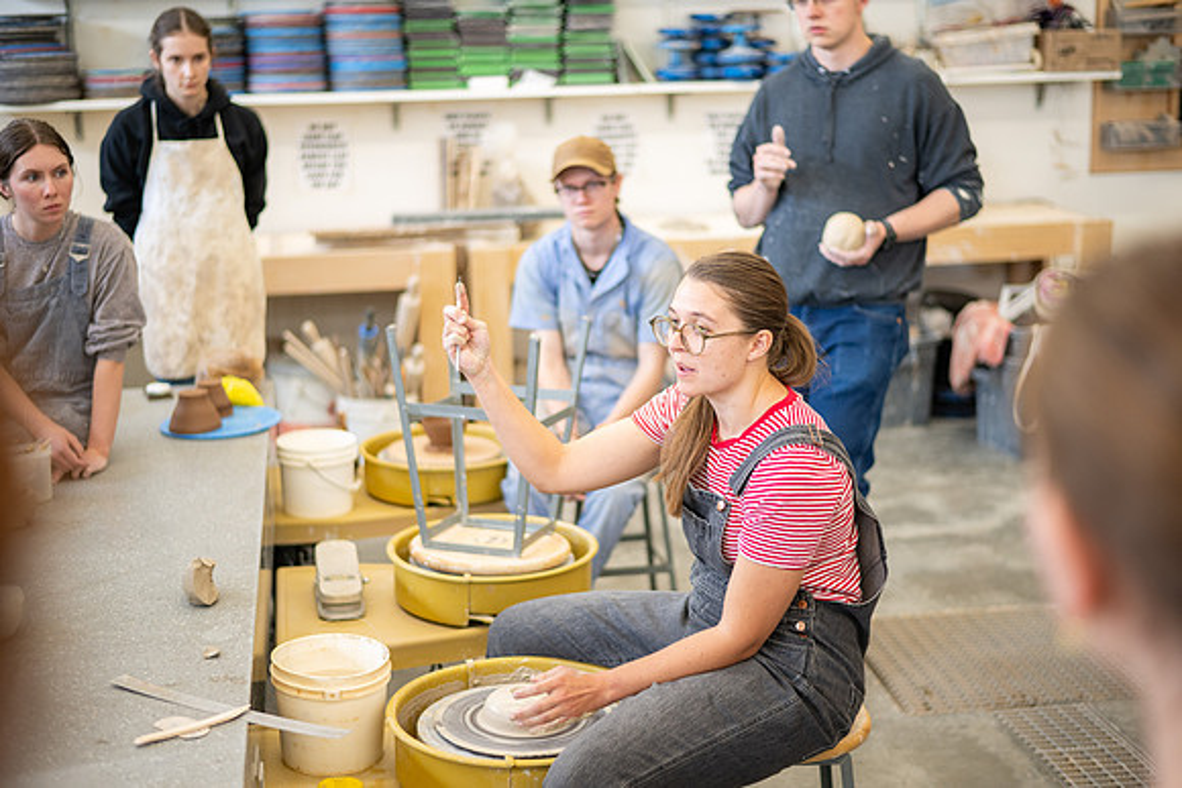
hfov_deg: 39.6
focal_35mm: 50
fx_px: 1642
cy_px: 394
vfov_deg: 27.0
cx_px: 591
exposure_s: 1/250
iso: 400
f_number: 1.8
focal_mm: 50
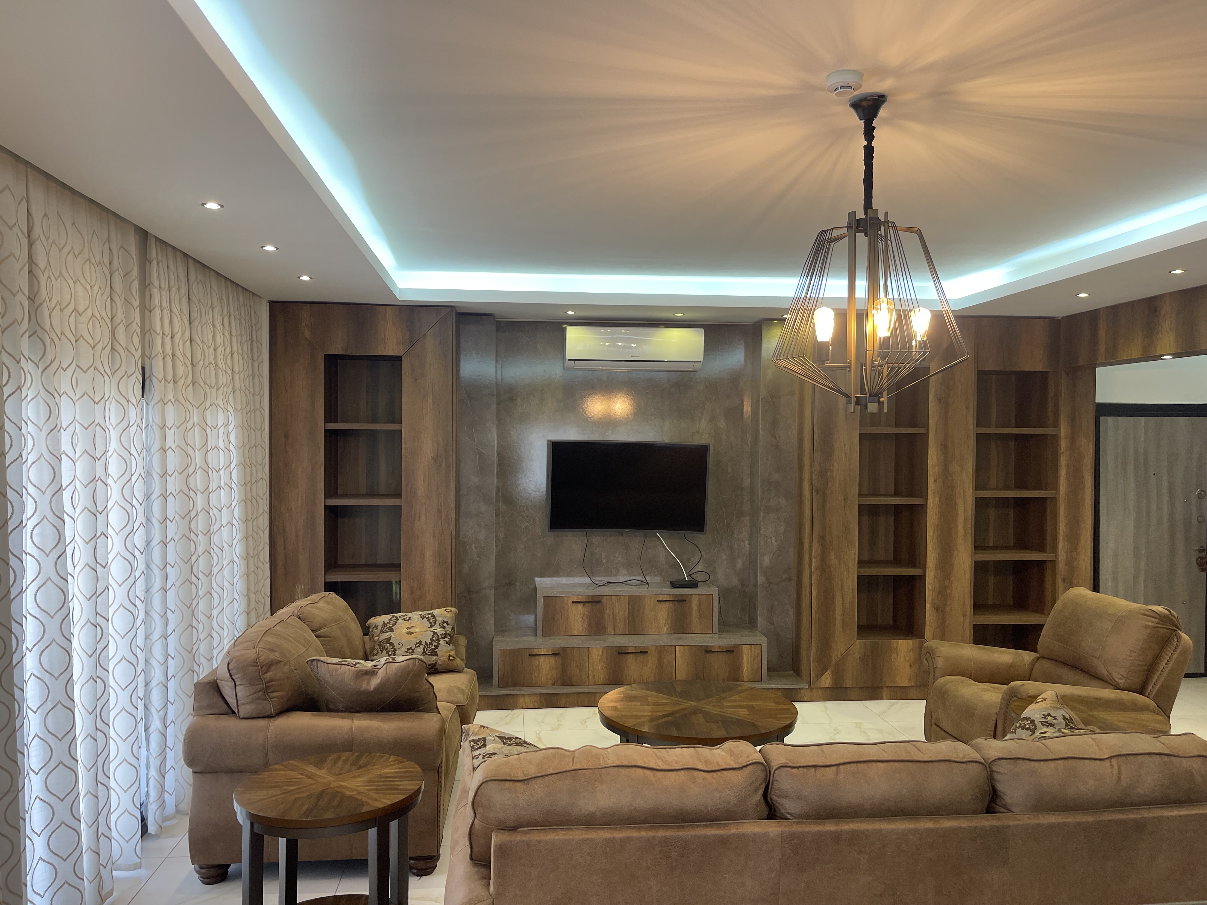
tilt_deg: -1.3
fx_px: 872
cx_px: 604
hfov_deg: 69.4
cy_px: 452
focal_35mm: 25
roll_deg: -0.3
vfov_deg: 54.9
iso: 100
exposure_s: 1/100
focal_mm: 5.1
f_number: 1.6
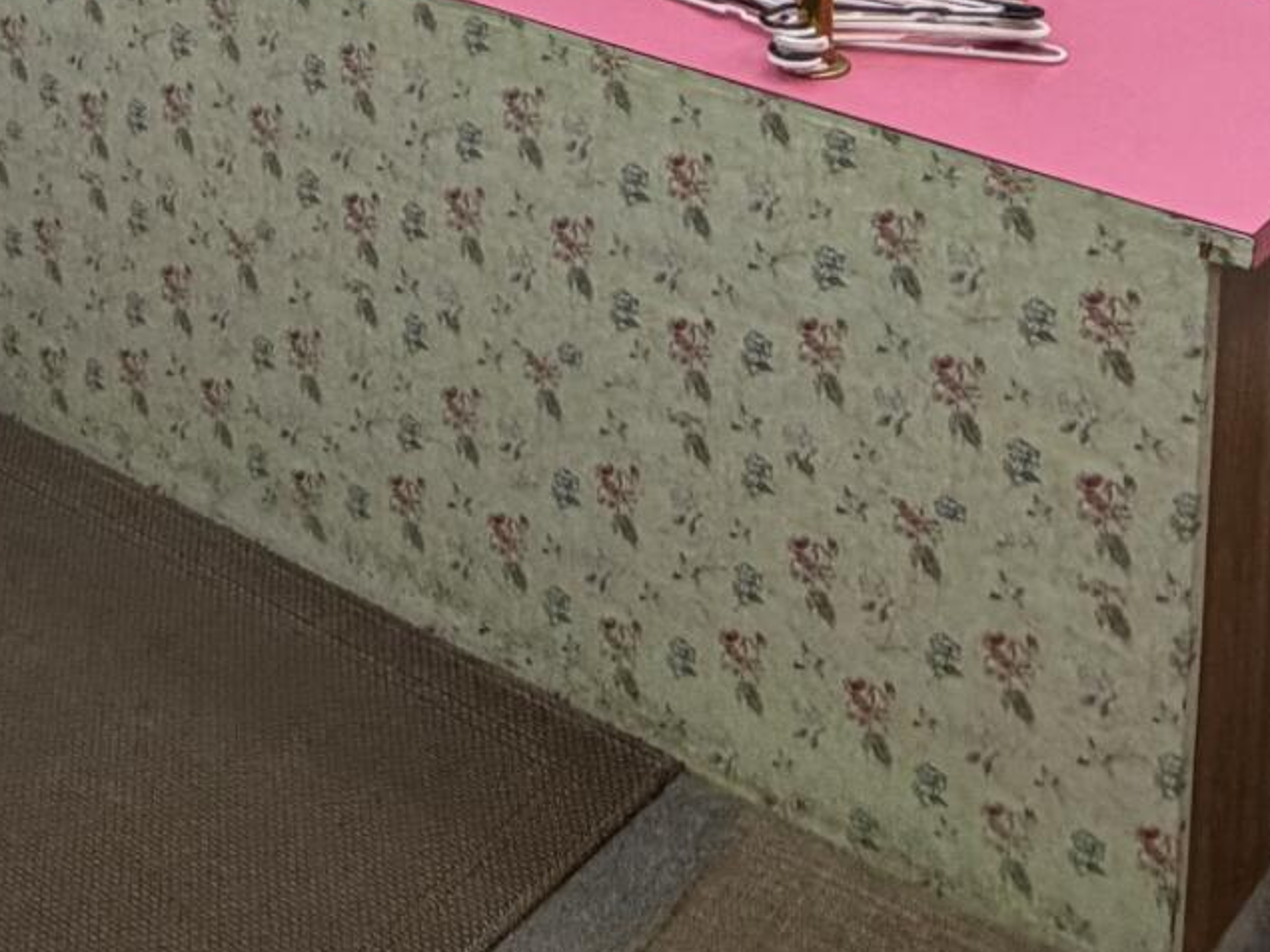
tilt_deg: -8.9
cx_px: 573
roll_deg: -0.3
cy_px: -495
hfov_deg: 29.4
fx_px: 2421
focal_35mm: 66
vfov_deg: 19.3
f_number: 2.2
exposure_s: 1/120
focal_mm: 2.22
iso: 125
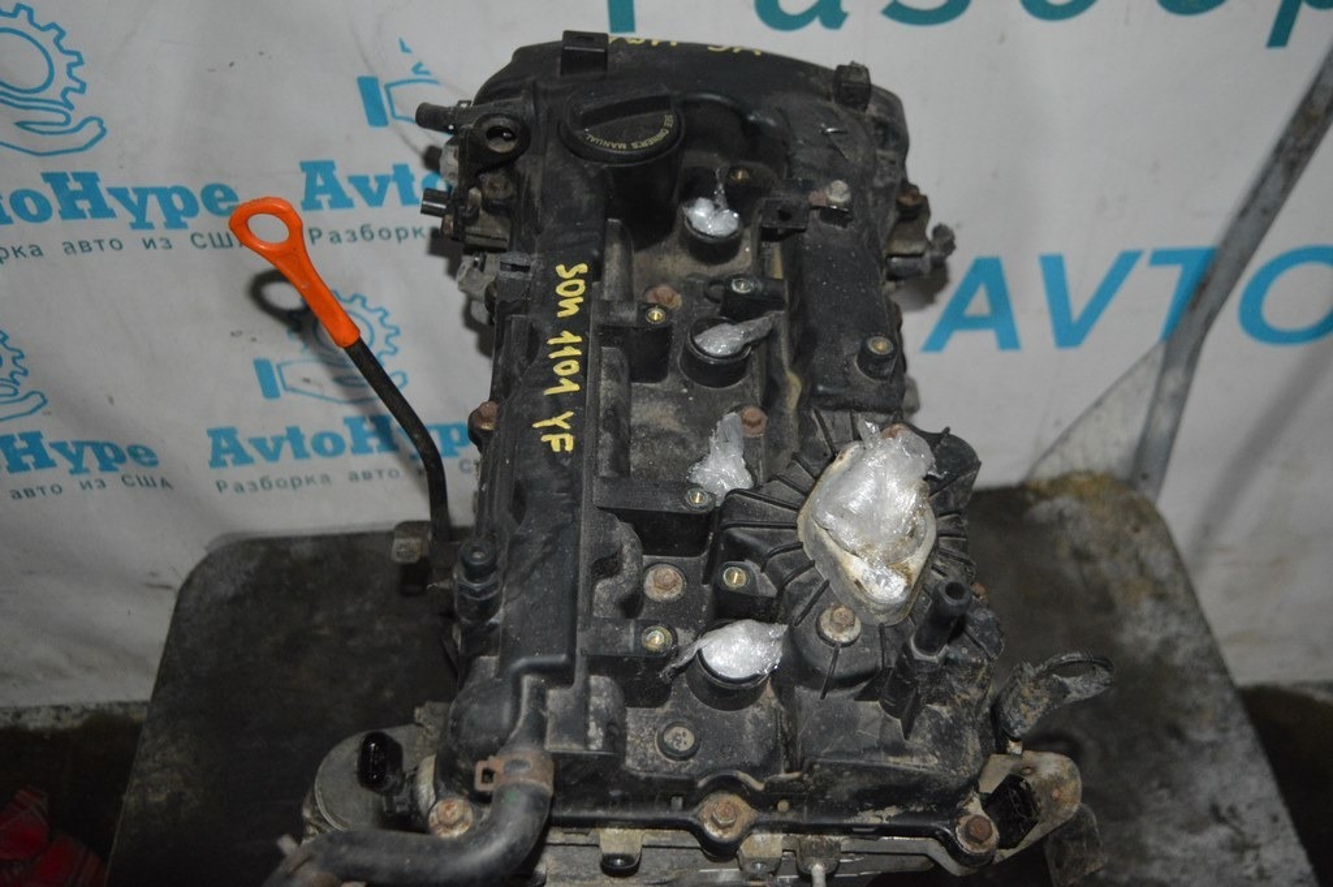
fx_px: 1332
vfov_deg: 36.8
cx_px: 666
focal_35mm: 36
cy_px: 444
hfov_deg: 53.2
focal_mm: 24
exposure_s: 1/60
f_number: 4
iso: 3200
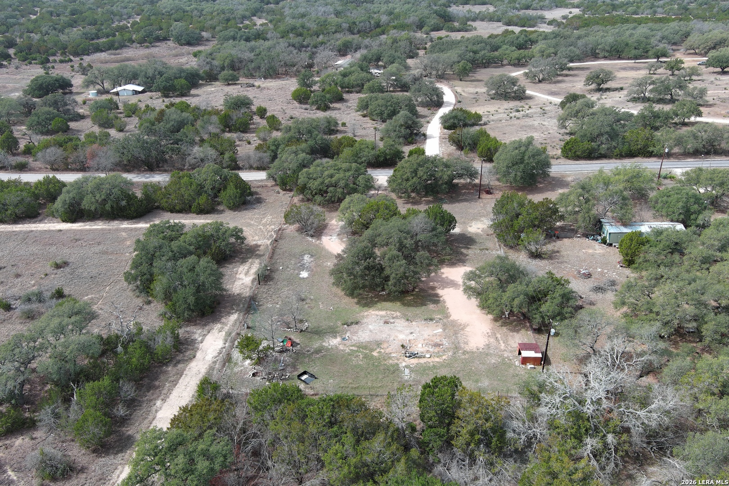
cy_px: 243
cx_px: 364
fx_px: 587
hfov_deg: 63.7
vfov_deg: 45.0
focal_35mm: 29
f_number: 2.8
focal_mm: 10.57
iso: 100
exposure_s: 1/646
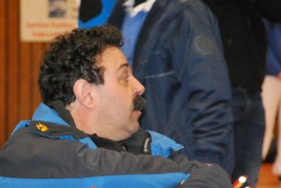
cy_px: 167
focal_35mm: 317
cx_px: 102
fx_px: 2478
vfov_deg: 4.3
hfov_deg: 6.5
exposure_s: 1/60
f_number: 5.6
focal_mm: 105
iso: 1400
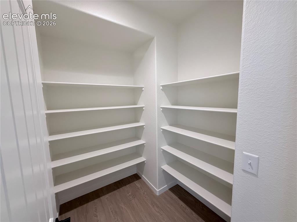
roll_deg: +0.9
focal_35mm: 14
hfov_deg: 102.1
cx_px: 148
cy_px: 111
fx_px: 120
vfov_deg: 85.6
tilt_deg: -6.1
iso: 200
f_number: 2.2
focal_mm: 2.22
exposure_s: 1/120
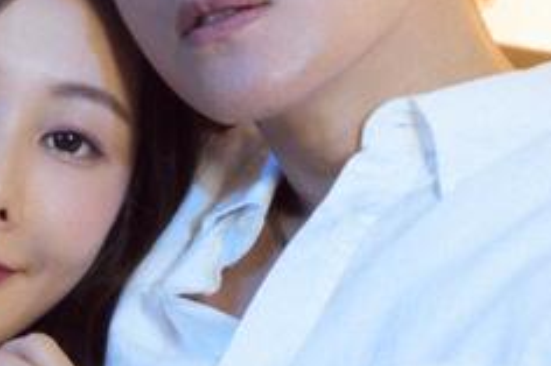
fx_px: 4451
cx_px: -180
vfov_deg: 4.7
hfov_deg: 7.0
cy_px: 328
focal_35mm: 291
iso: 2000
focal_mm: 67
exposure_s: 1/200
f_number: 2.8
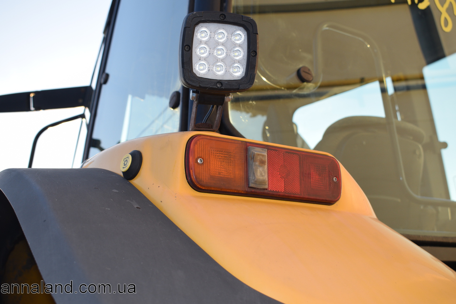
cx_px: 228
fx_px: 551
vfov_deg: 30.9
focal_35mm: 44
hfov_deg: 45.0
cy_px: 152
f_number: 6.3
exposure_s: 1/200
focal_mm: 29
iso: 200
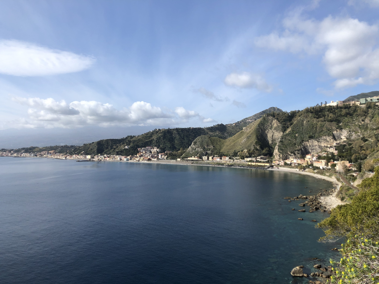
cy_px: 142
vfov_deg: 49.7
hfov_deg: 63.4
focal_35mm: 28
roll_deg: +1.0
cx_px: 190
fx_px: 307
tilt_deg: +1.3
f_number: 1.8
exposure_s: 1/2525
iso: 20
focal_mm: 4
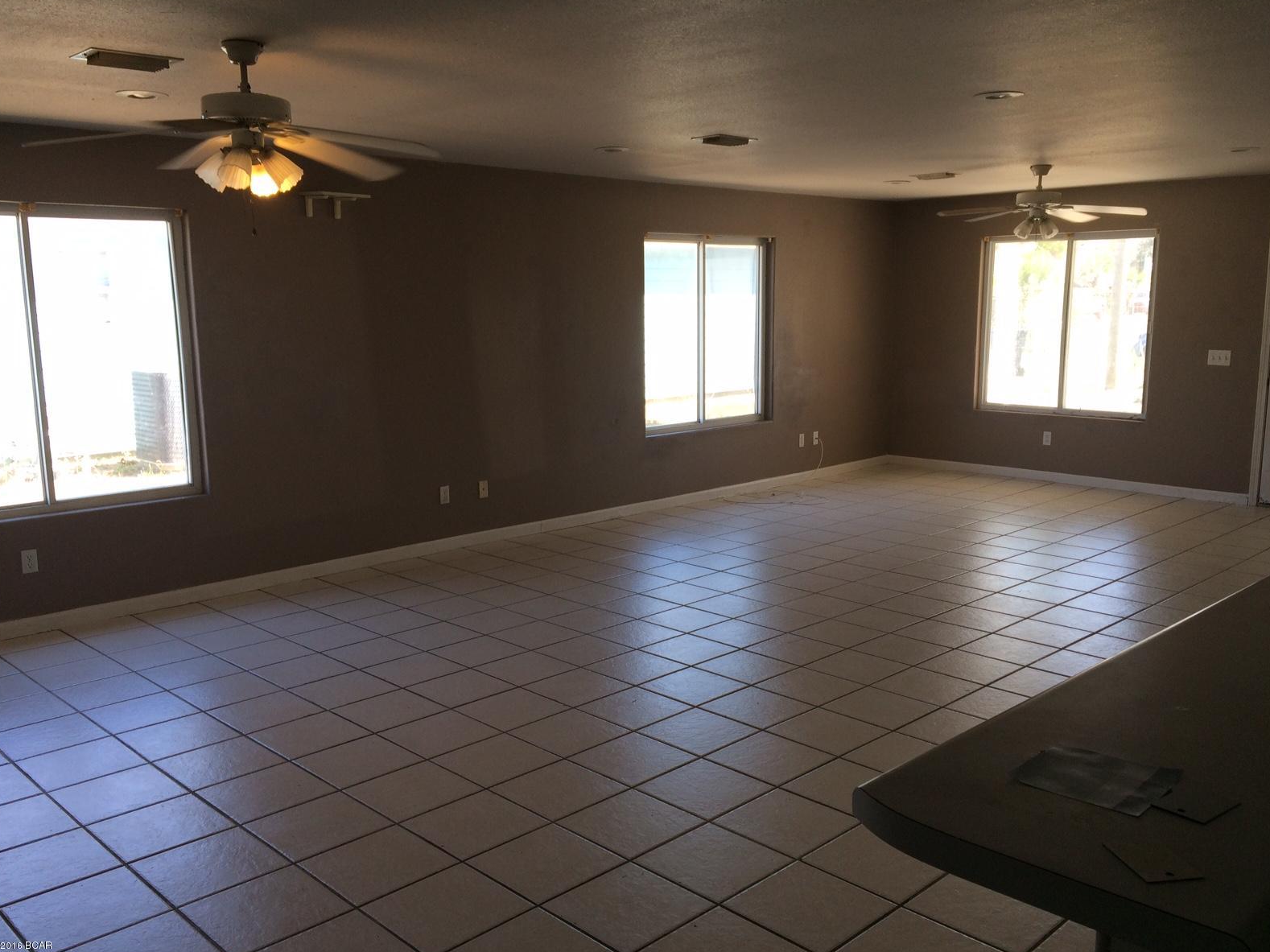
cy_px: 486
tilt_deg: -14.0
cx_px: 645
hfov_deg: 60.0
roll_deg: -0.4
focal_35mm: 30
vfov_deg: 46.8
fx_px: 1100
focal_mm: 4.15
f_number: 2.2
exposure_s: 1/120
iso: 32
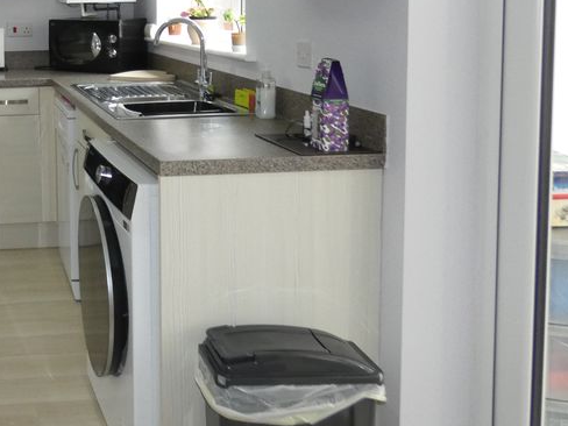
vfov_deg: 32.7
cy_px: 44
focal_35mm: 42
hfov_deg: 39.3
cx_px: -5
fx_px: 689
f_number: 2.8
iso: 250
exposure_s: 1/60
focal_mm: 3.6
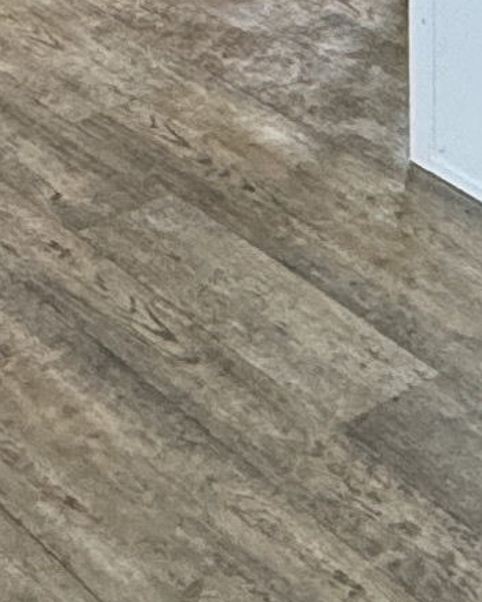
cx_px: 583
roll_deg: +0.4
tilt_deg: -4.4
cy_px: -745
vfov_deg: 12.6
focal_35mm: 126
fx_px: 2245
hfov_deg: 12.0
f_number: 2.2
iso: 200
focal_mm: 2.22
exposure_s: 1/120
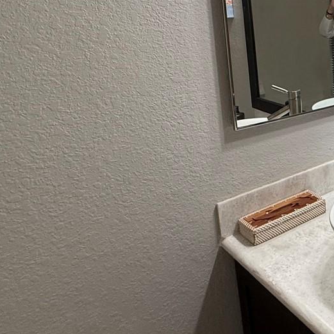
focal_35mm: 38
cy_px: 65
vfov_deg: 41.9
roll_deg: +0.1
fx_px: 415
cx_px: 460
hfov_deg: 31.0
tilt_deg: -10.1
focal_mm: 2.22
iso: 160
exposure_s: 1/120
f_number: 2.2
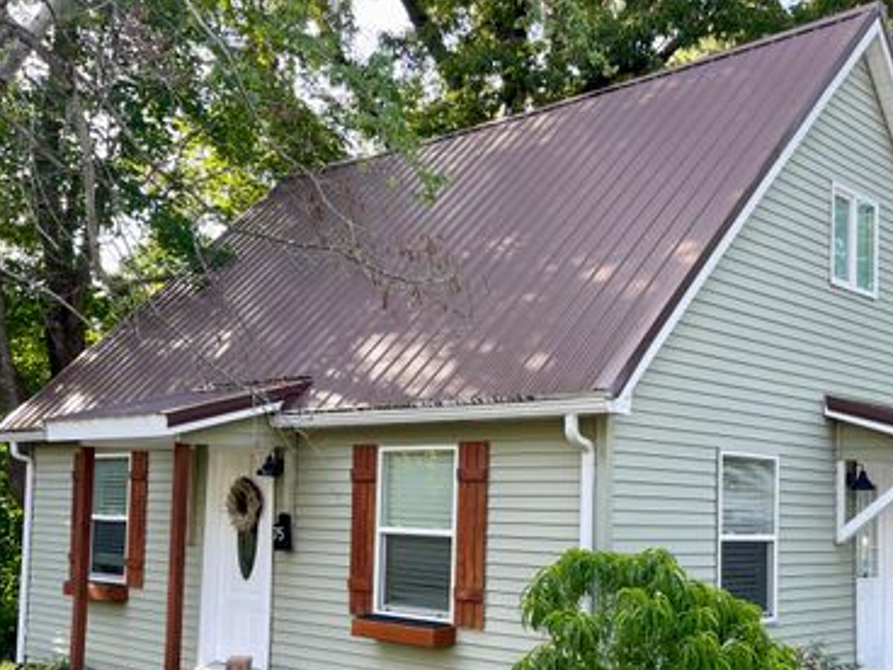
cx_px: 546
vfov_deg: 41.3
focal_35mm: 34
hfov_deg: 53.5
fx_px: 877
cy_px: 438
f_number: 1.6
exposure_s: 1/363
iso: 32
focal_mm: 5.1
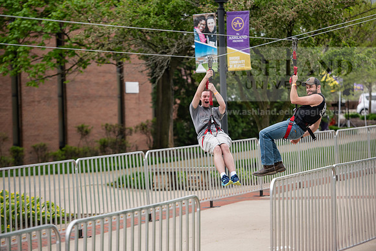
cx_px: 188
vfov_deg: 11.2
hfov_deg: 16.8
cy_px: 126
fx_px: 1274
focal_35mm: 122
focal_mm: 122
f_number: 3.5
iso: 400
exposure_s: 1/500
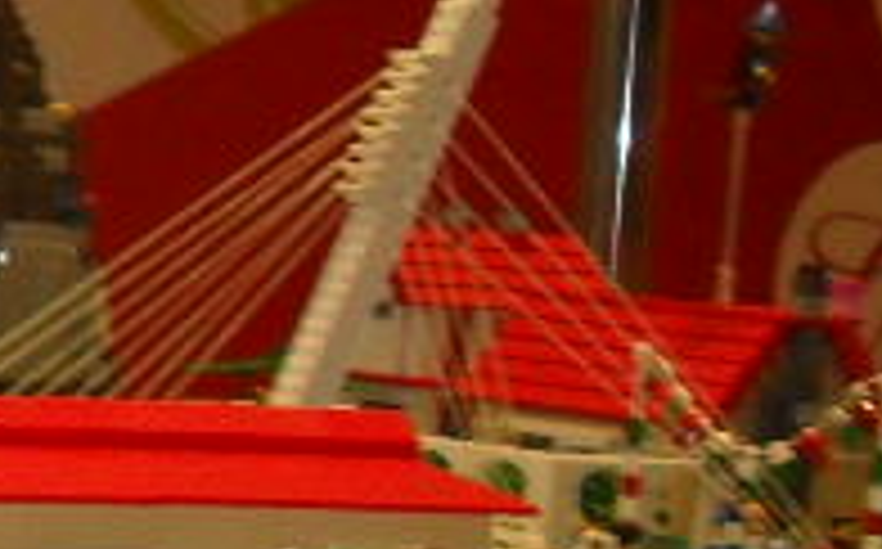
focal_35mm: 194
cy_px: 608
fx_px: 4658
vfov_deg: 6.7
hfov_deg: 9.7
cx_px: -1112
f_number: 3.2
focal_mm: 6.3
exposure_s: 1/45
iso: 200
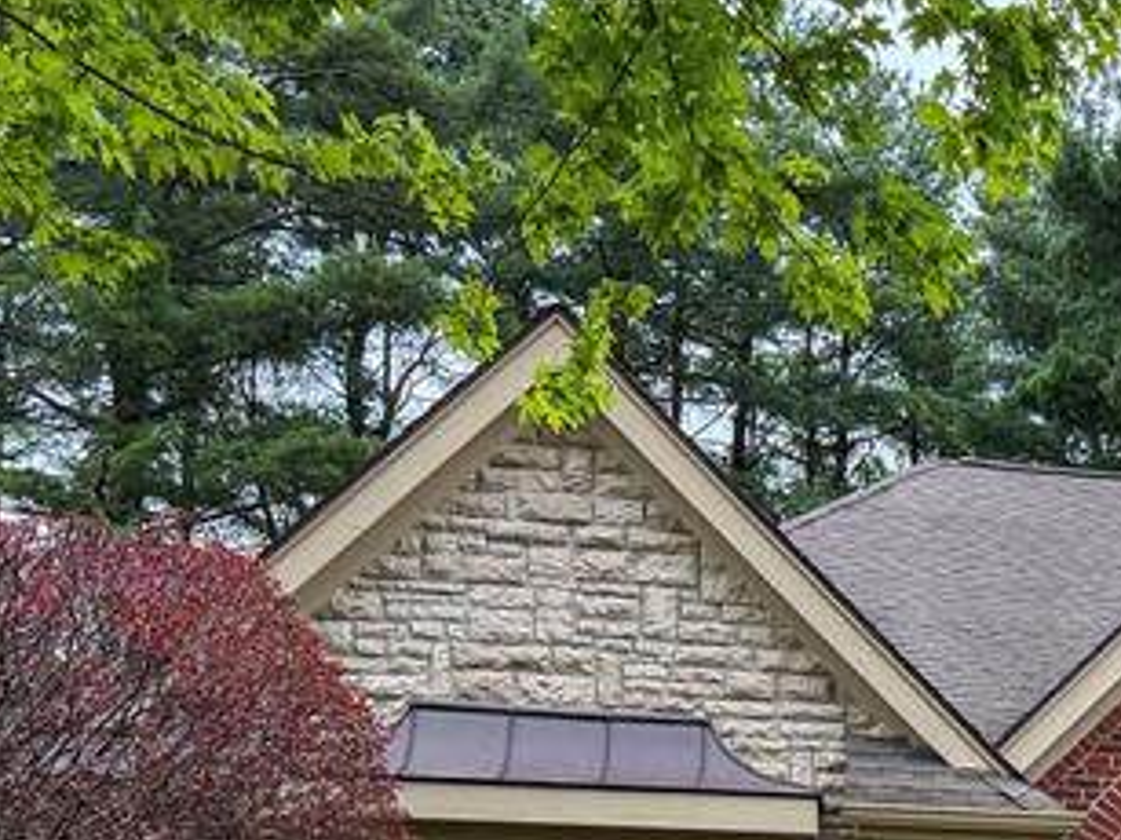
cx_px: 1614
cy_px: 1081
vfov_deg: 17.3
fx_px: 2590
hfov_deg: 21.2
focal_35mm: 80
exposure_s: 1/680
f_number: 1.8
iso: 100
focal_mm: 6.76
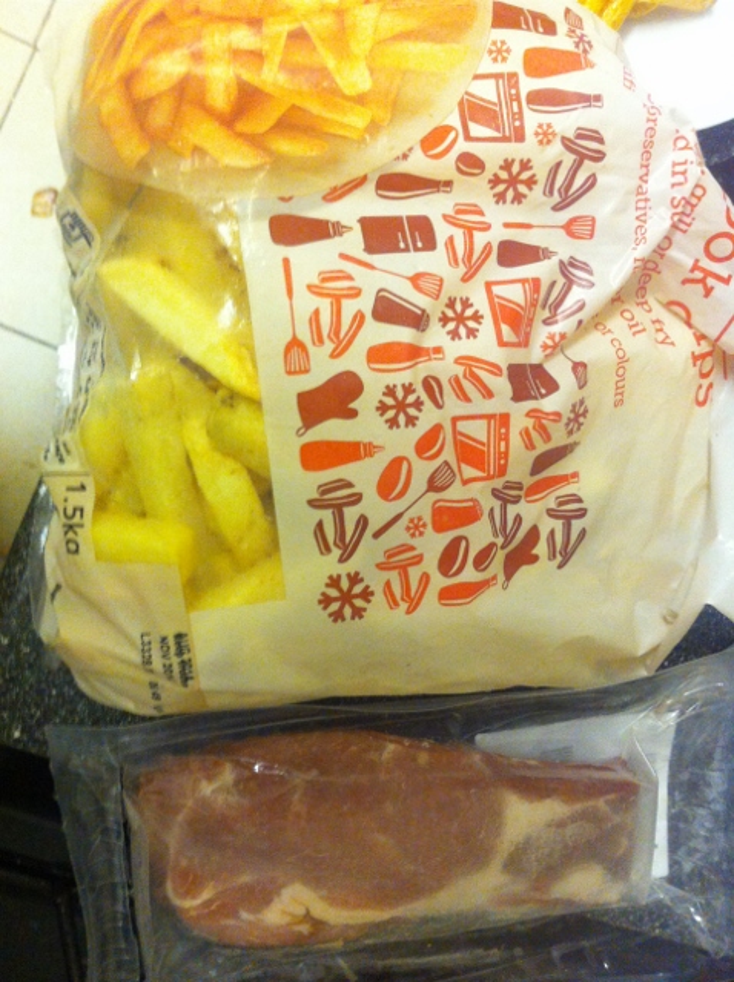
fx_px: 992
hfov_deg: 40.6
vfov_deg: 52.7
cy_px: 491
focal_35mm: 35
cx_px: 367
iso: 320
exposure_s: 1/17
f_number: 2.8
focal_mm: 3.85
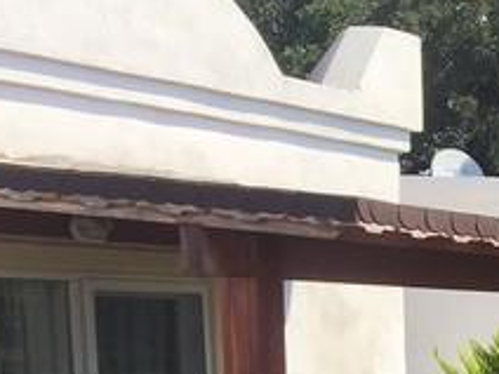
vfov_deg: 11.1
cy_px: 637
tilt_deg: -10.4
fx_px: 1816
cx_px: 1050
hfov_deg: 13.2
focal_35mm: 126
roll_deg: -2.8
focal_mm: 4.15
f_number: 2.2
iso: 32
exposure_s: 1/1236
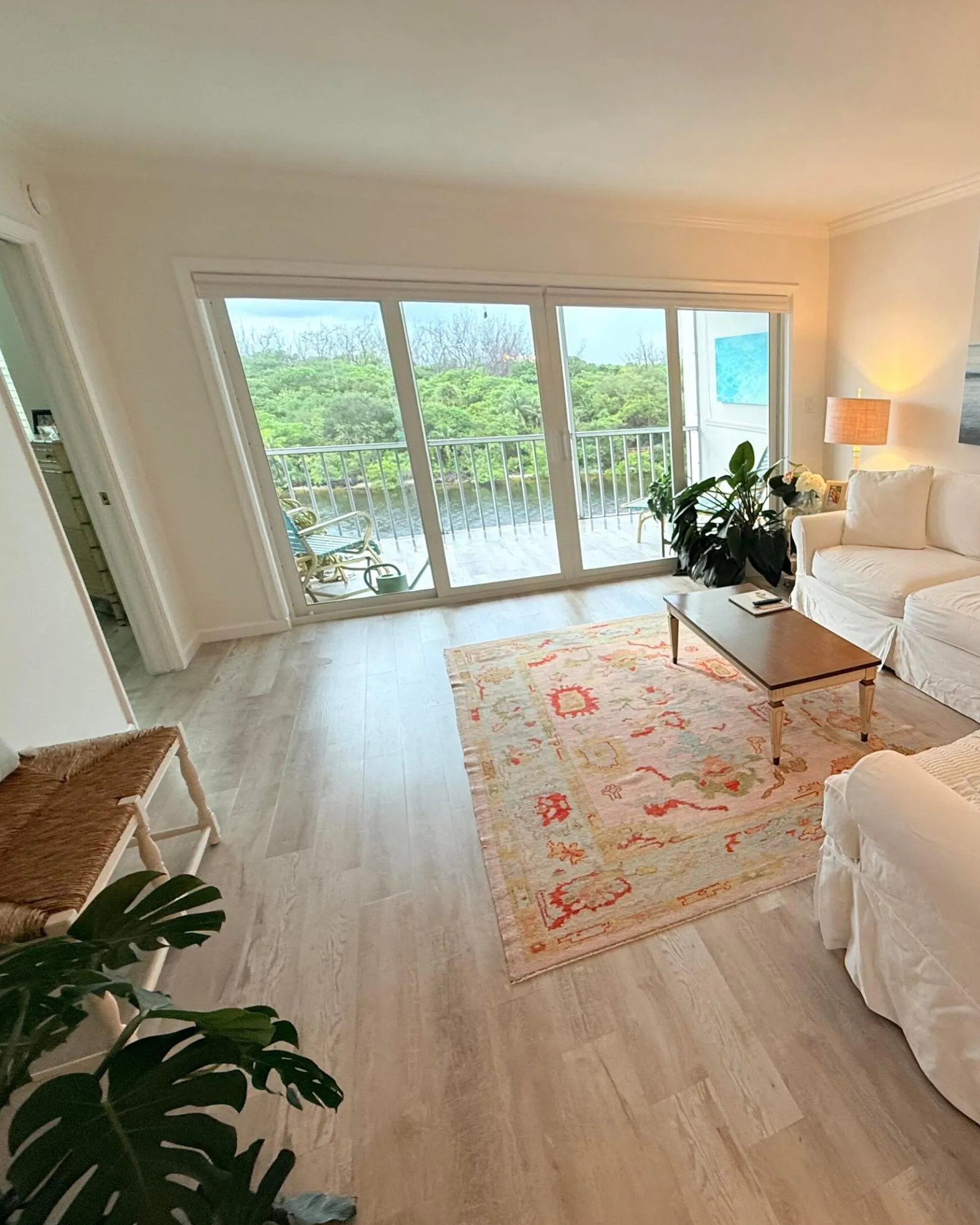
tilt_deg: -20.5
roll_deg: +1.0
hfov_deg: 65.9
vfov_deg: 83.3
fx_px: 689
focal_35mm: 19
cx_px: 749
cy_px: 632
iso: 125
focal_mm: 2.22
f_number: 2.2
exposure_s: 1/120
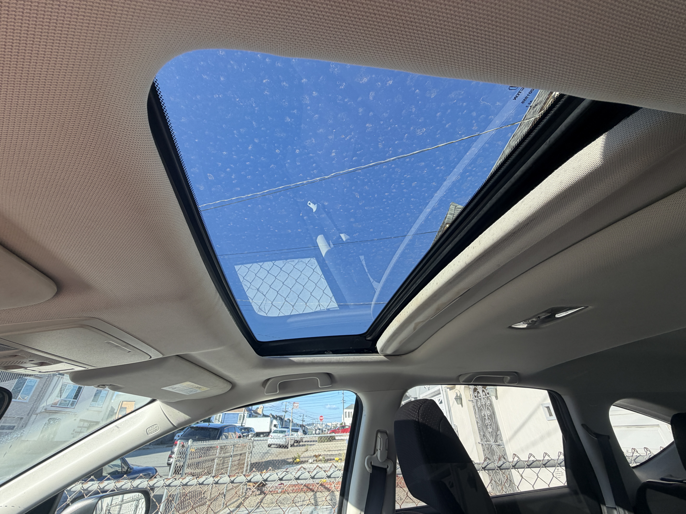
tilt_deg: +32.1
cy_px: 257
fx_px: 277
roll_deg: +1.8
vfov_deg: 85.7
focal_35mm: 14
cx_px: 343
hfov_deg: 102.1
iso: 40
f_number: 2.2
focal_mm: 2.22
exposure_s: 1/204
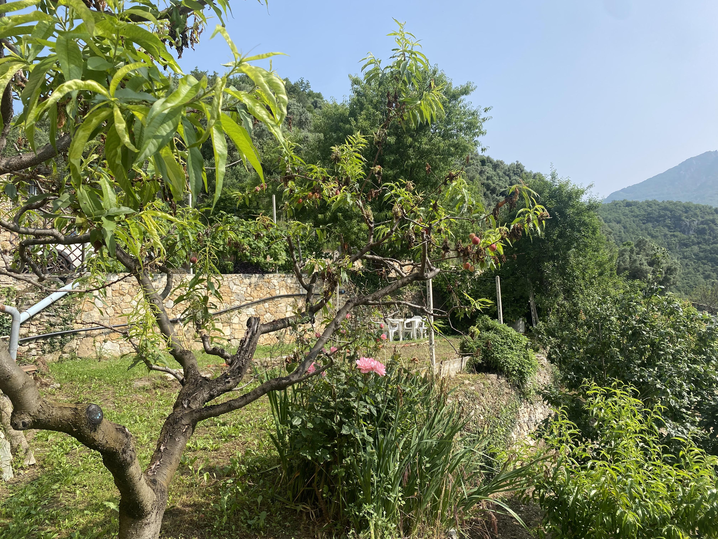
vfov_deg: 53.1
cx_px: 359
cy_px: 270
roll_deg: +1.9
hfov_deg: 67.3
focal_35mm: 26
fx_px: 539
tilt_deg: +2.8
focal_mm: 4.25
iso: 32
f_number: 1.8
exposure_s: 1/1996
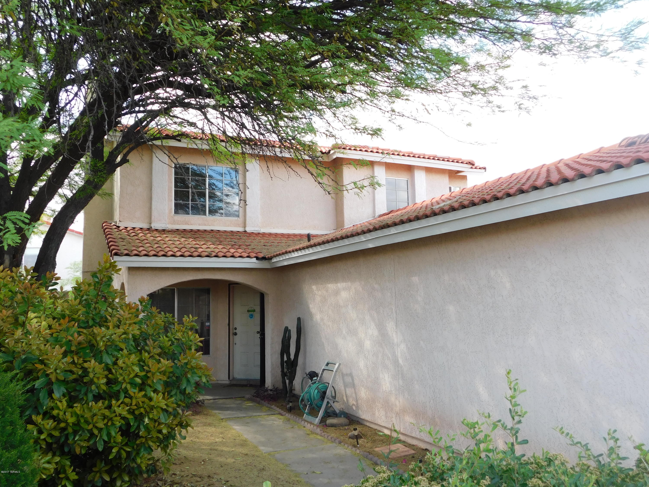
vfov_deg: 46.8
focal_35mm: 30
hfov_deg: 60.0
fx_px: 562
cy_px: 244
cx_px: 324
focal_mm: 5.3
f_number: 3.2
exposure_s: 1/160
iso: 125
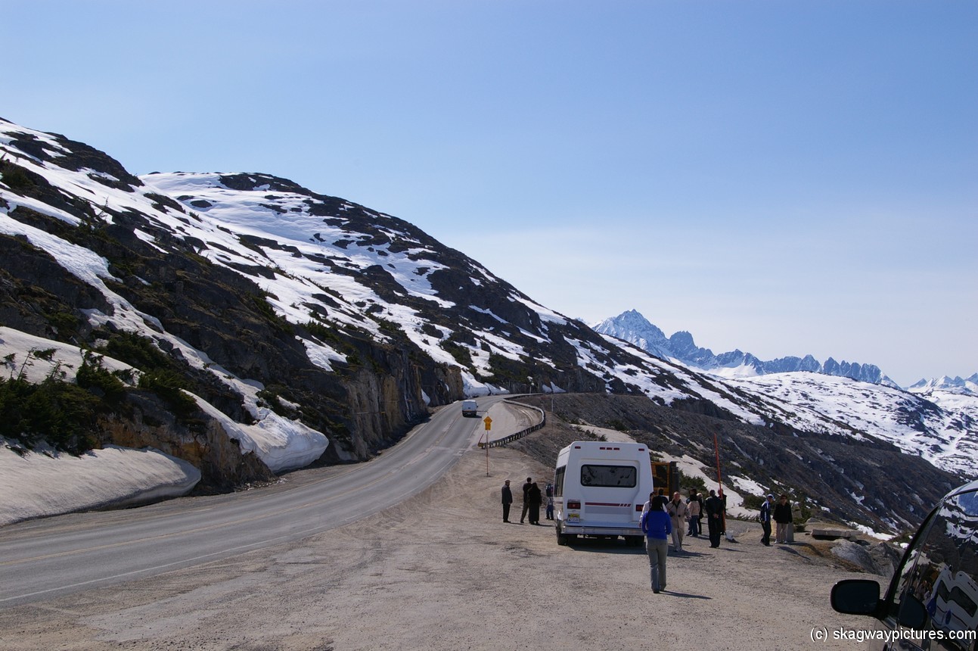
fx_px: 1262
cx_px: 489
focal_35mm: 46
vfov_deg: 28.9
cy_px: 326
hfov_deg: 42.4
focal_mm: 31
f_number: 13
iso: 200
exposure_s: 1/350
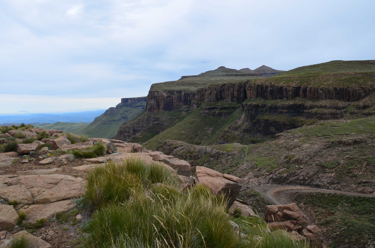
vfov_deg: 47.7
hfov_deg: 67.5
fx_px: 281
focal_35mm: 27
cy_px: 124
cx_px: 188
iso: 140
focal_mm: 18
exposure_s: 1/125
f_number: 11
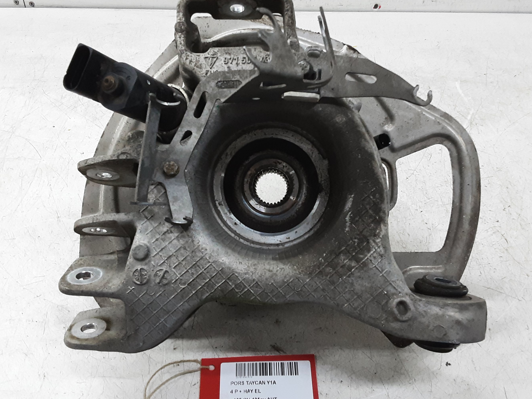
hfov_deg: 55.4
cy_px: 182
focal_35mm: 33
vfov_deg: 42.9
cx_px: 263
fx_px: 507
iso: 160
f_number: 1.9
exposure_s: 1/50
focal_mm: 2.91
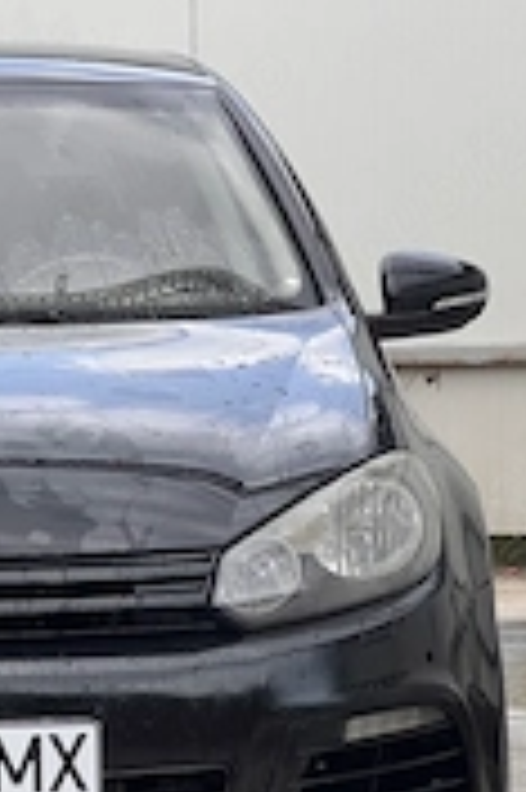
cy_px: 567
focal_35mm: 182
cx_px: -117
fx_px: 3996
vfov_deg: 11.3
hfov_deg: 7.5
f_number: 2.8
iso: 32
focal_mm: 9
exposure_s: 1/363
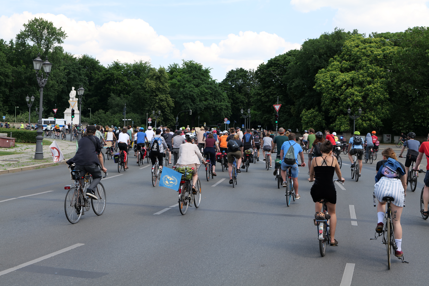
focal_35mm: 46
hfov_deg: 42.7
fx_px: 548
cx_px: 214
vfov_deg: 29.3
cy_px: 143
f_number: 7.1
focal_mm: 46
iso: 400
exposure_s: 1/400
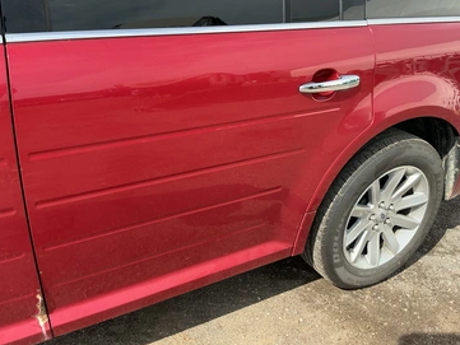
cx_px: 228
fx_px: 412
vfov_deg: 45.4
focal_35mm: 31
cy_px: 162
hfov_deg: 58.3
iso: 25
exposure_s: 1/593
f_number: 1.8
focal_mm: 3
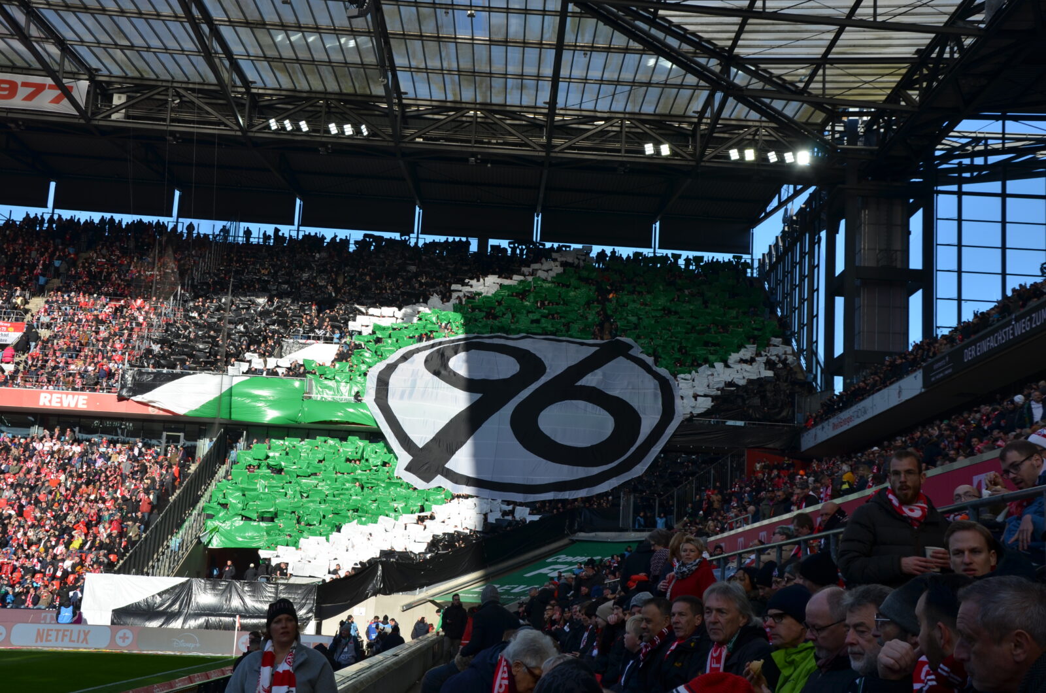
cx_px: 523
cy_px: 346
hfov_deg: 43.7
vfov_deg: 29.7
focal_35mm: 45
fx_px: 1305
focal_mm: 30
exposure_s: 1/250
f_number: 8
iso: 125
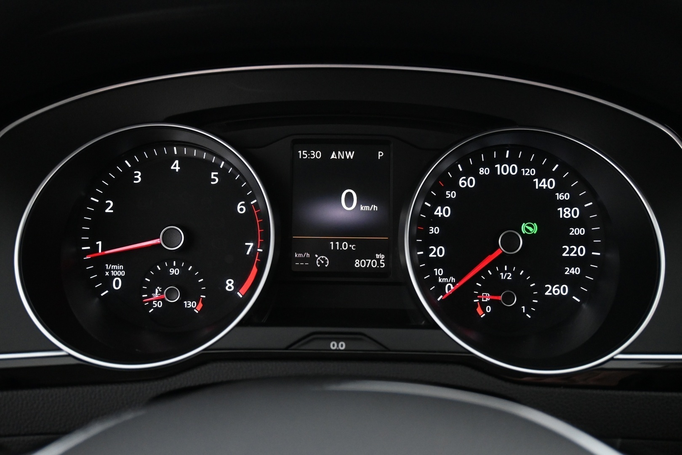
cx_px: 341
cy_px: 228
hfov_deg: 53.1
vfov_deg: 36.9
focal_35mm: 36
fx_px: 682
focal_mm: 24
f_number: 4.2
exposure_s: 1/40
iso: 3200
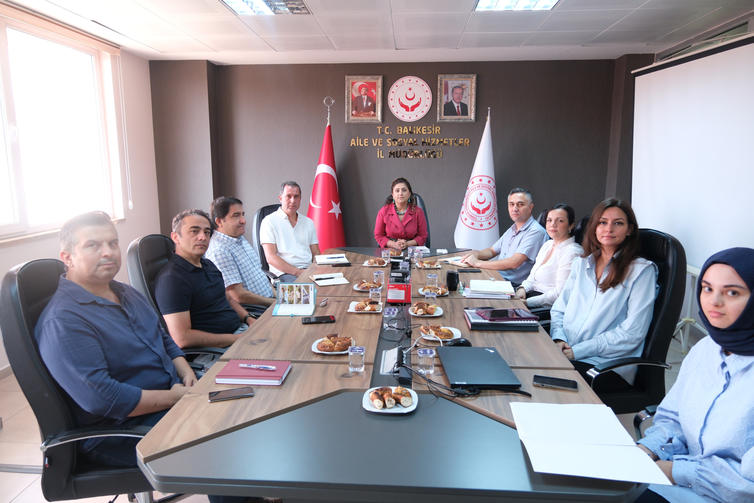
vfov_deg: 53.1
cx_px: 377
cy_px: 252
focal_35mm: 24
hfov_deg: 73.7
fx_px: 503
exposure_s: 1/20
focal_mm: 16
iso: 640
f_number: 4
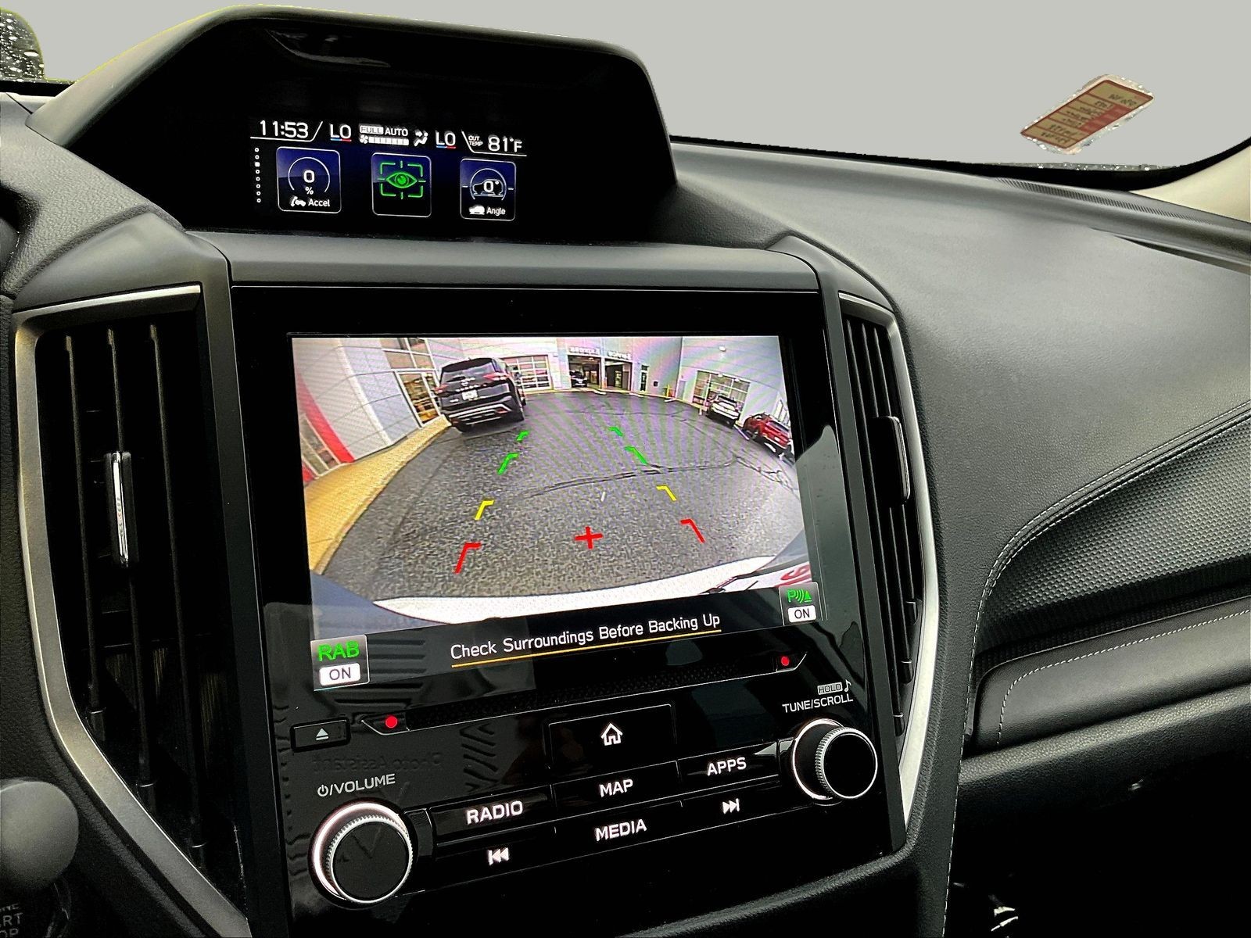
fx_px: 1048
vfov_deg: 48.2
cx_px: 626
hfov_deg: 61.7
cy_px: 469
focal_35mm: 29
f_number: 1.8
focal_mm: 3
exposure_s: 1/75
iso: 64
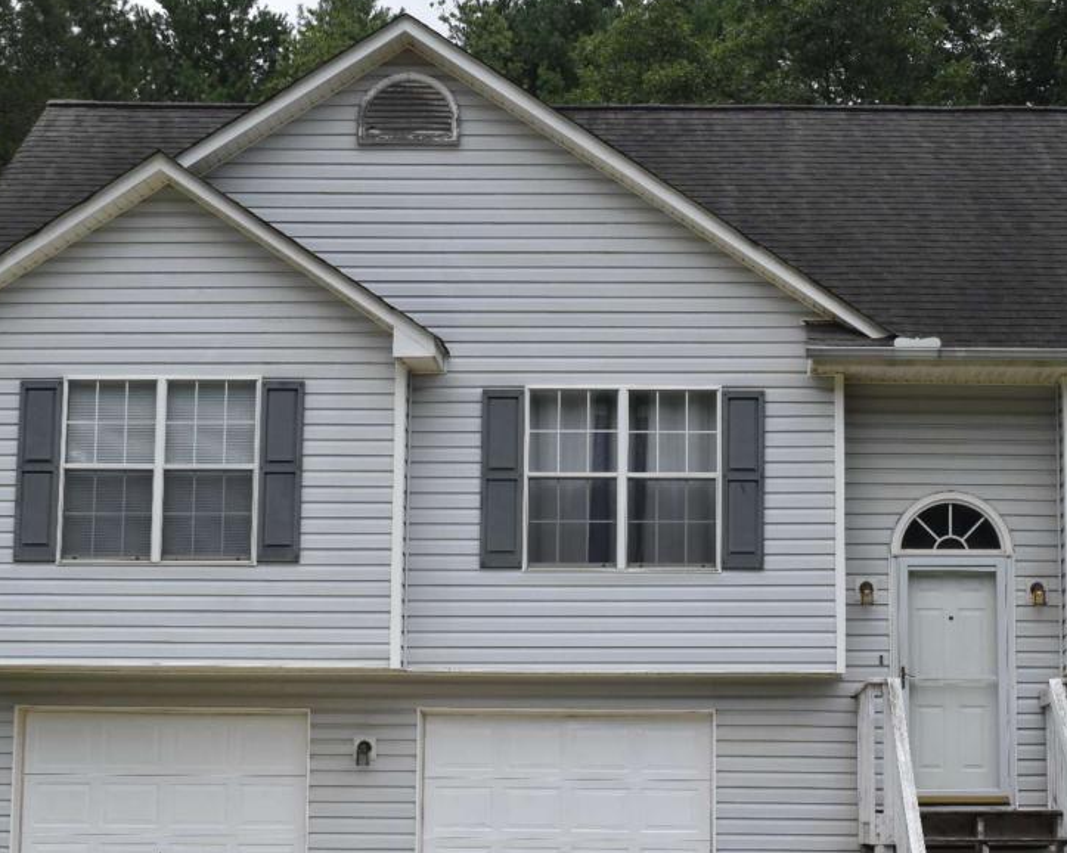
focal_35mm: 68
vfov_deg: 22.5
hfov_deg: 27.8
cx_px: 707
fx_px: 2140
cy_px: 549
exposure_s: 1/800
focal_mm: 29
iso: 400
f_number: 10
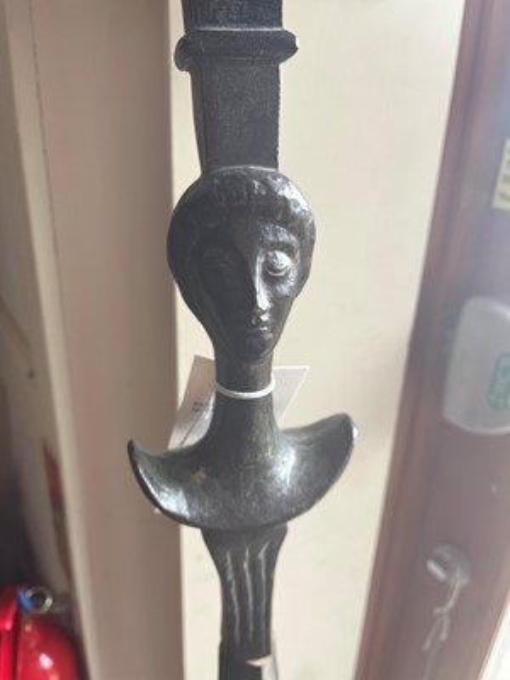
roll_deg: -2.1
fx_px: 511
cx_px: 255
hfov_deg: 53.1
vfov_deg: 67.3
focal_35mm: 26
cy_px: 340
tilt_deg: -24.8
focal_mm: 5.1
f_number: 1.6
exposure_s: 1/122
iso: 32
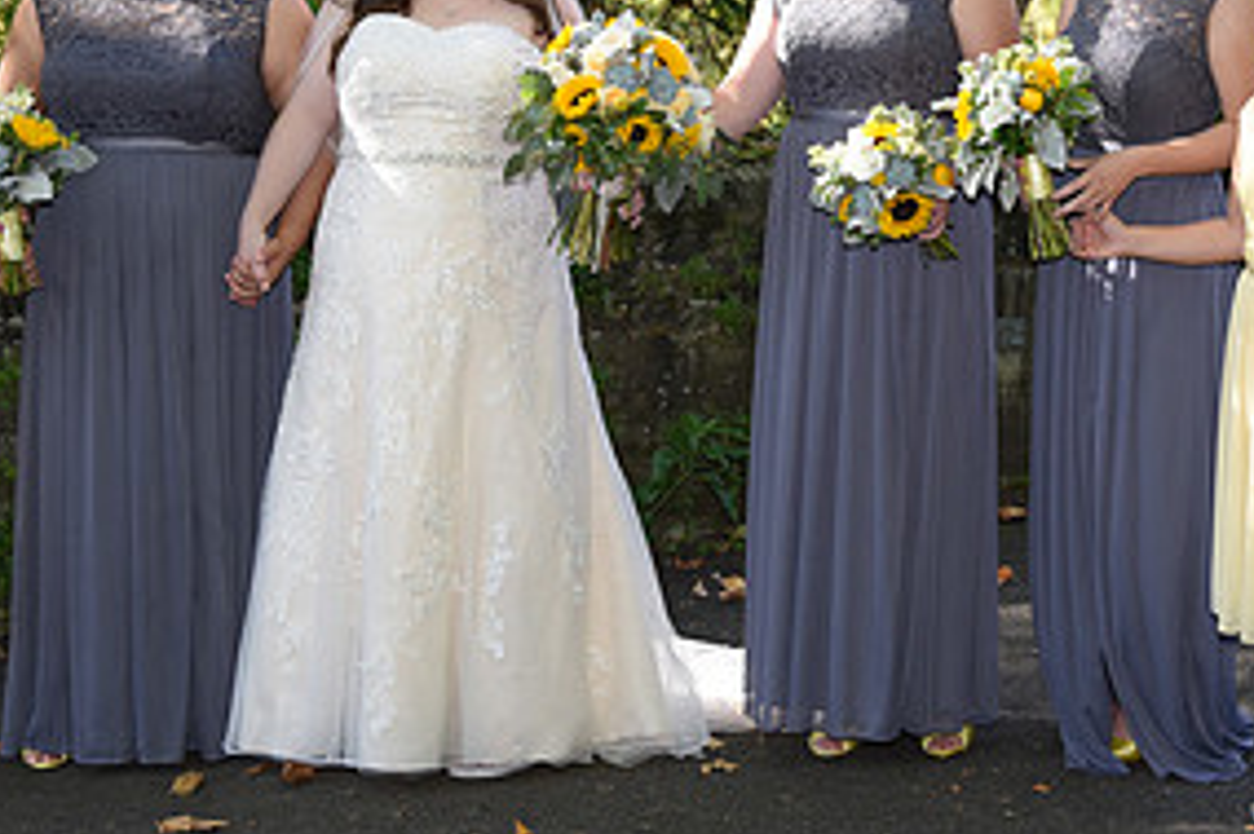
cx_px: 795
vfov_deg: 14.5
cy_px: 174
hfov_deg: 21.6
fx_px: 3272
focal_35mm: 94
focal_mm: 46
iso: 640
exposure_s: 1/200
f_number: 5.6
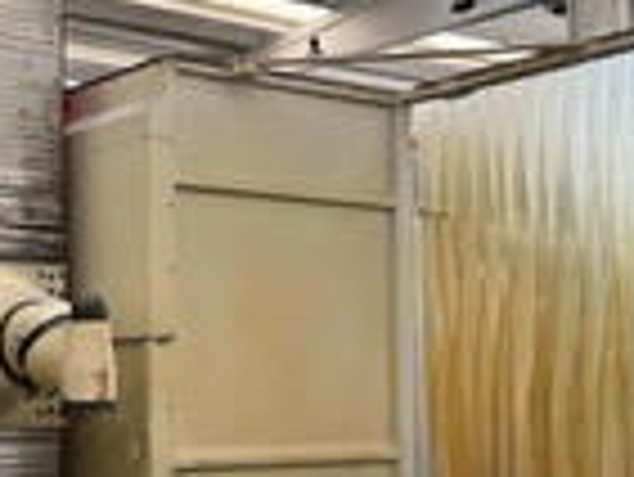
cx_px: 126
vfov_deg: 21.6
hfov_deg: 27.9
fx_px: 1246
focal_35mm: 68
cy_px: 306
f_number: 1.78
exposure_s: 1/121
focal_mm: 6.76
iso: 125
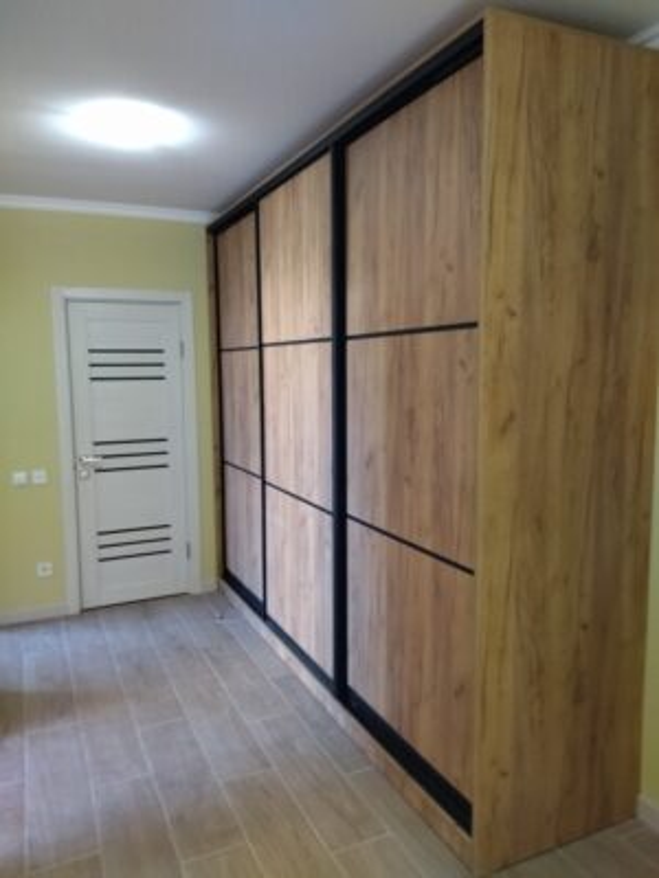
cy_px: 439
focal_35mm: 27
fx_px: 685
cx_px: 330
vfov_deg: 65.3
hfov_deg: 51.4
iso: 347
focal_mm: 4.74
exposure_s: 1/25
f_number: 1.79
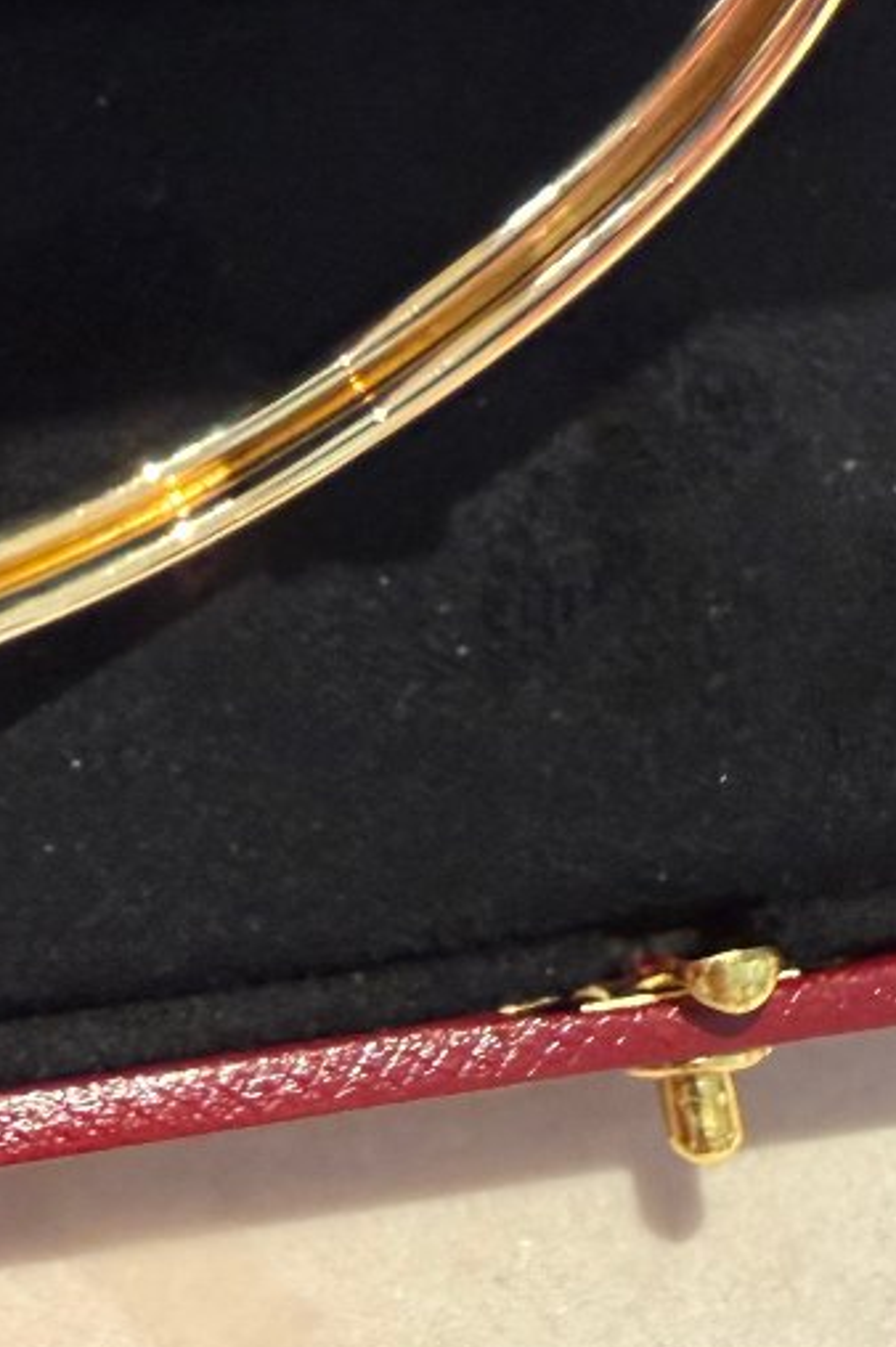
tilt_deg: -66.4
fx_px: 2206
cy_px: 50
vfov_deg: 31.8
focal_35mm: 59
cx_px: 64
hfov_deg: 22.3
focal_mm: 2.22
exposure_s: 1/50
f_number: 2.2
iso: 250
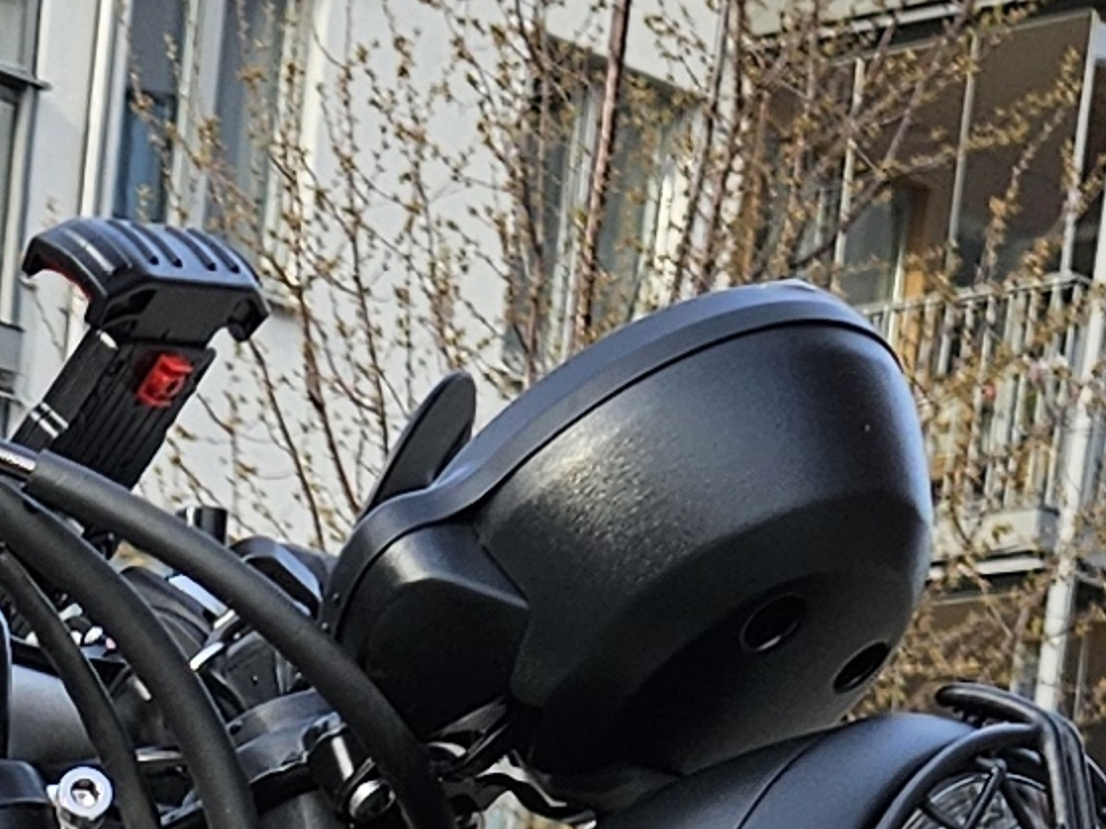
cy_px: 2377
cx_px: -927
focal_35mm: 167
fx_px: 5335
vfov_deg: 7.8
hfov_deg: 11.0
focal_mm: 5.4
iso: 25
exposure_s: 1/321
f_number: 1.8
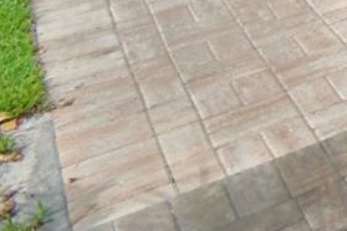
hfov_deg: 12.5
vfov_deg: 11.7
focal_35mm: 86
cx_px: 974
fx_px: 829
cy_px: -389
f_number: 4.5
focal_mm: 10
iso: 100
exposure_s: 1/800
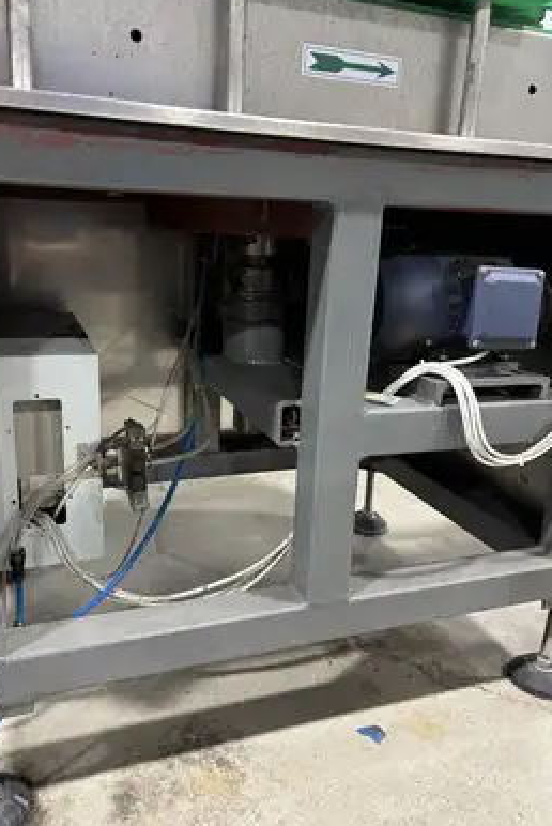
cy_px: 417
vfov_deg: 65.4
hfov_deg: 46.4
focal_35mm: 28
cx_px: 257
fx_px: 643
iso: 400
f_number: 1.6
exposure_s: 1/60
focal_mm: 6
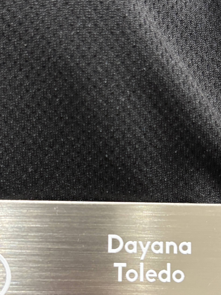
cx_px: 80
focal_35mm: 53
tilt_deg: -71.8
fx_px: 451
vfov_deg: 35.5
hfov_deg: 27.4
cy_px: 213
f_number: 1.6
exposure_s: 1/40
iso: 500
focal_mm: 5.96
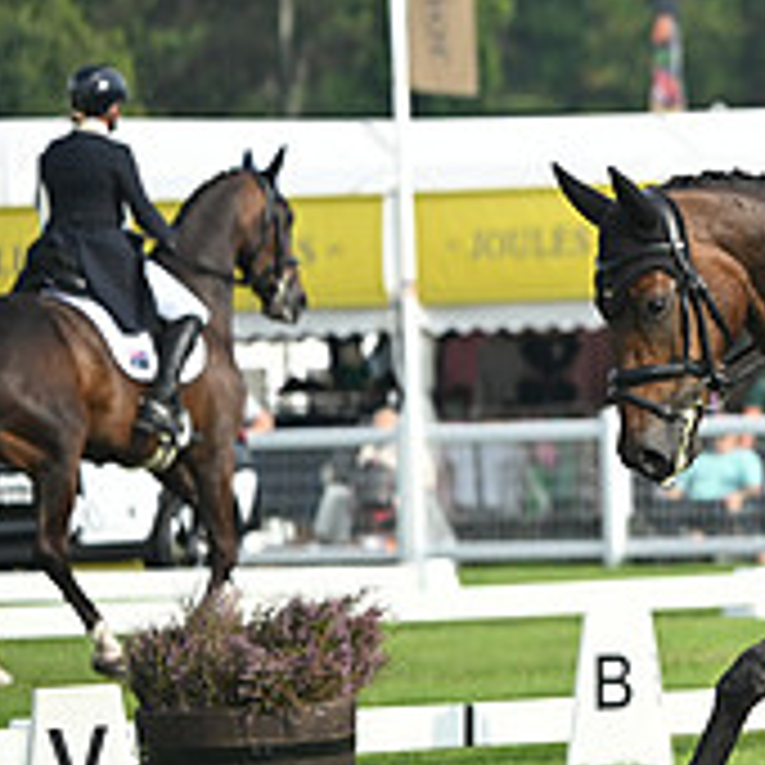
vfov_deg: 2.6
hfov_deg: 2.6
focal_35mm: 668
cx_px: 1282
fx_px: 16702
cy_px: 281
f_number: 5
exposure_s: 1/1250
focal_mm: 230
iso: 450
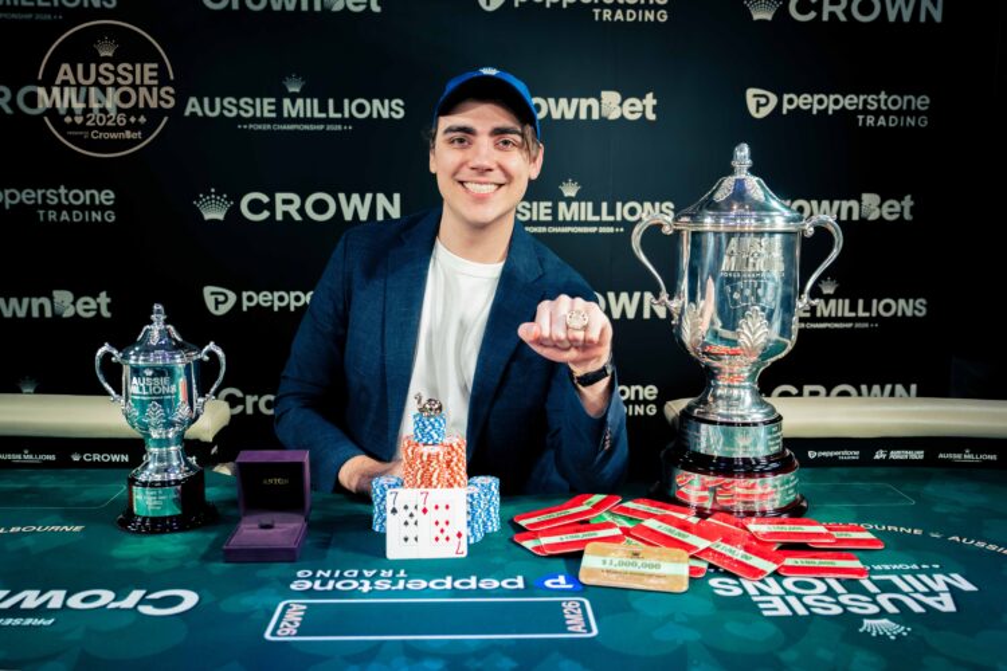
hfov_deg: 60.3
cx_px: 504
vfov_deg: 42.3
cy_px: 336
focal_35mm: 31
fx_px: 867
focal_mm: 31
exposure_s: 1/125
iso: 1600
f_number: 4
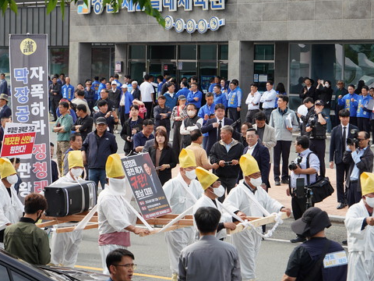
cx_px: 133
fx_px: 1394
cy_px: 138
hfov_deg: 15.3
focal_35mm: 129
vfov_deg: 11.5
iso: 100
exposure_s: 1/320
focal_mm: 64
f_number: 5
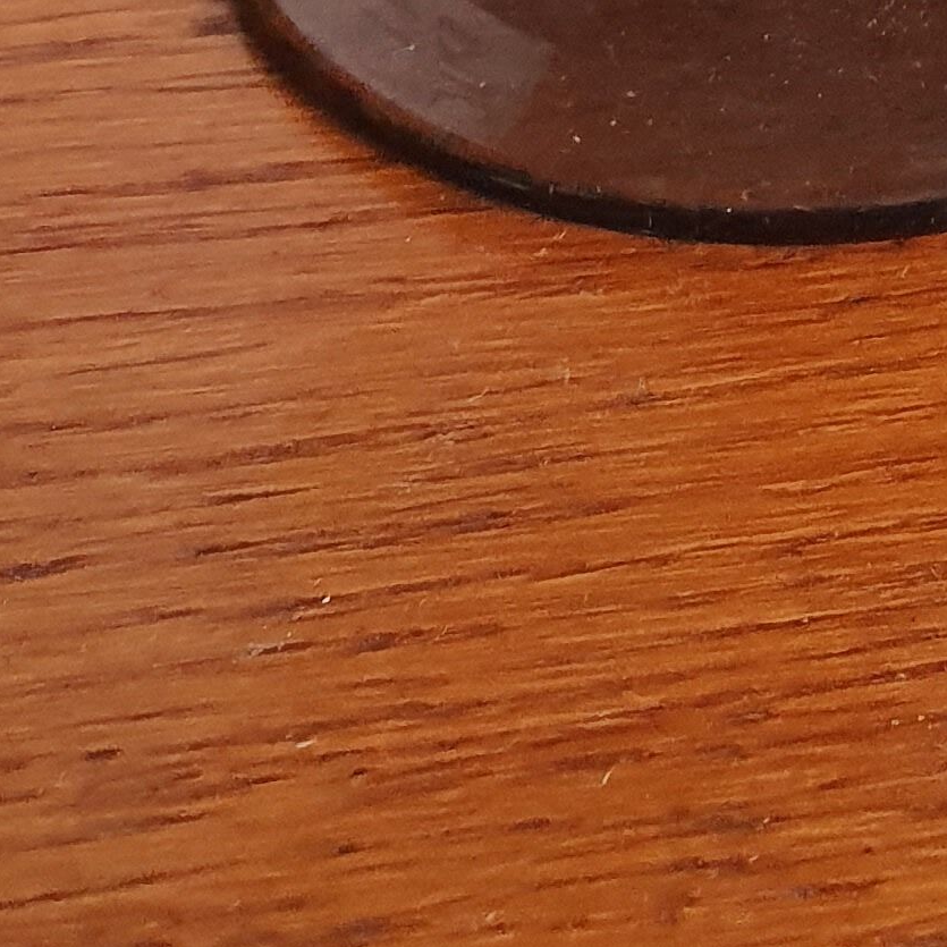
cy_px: -1326
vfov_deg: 12.4
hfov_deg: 15.0
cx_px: 1238
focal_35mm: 111
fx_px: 3436
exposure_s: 1/100
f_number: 2.4
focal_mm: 4.32
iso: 200
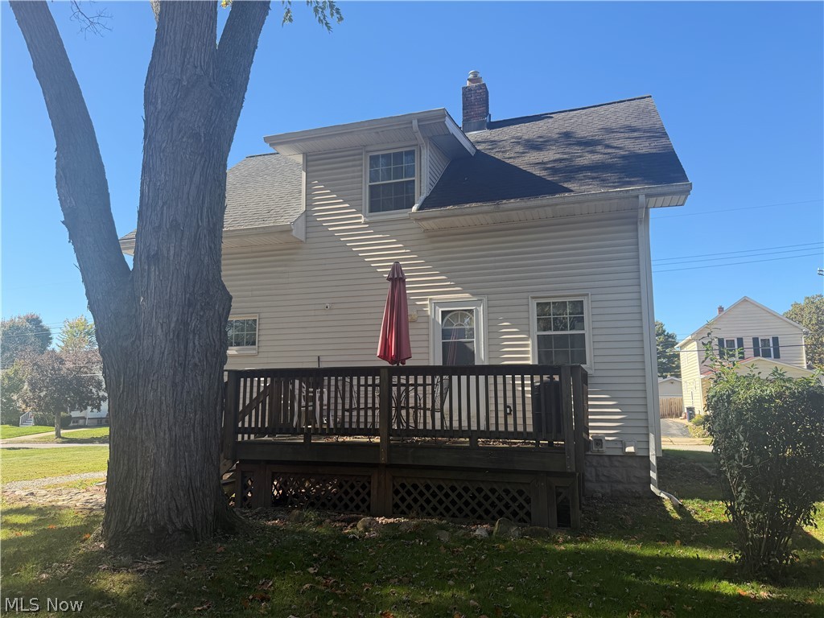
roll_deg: +0.6
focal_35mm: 24
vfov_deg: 56.8
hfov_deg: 71.6
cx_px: 412
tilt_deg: +8.9
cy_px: 309
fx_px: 571
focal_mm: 6.76
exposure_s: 1/1464
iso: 80
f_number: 1.78
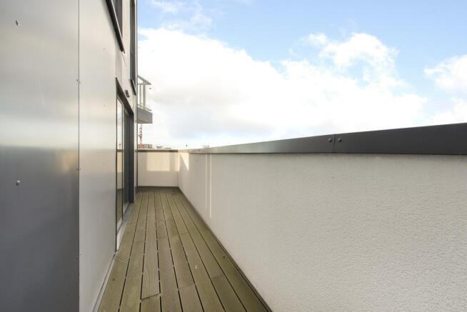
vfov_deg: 81.3
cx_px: 234
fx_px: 182
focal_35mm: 14
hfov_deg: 104.2
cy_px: 156
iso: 250
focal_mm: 14
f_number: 9
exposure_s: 1/125
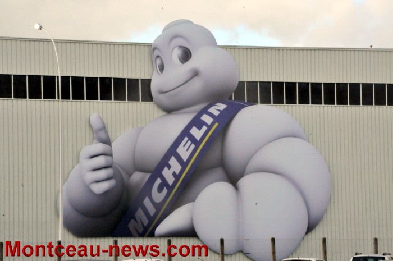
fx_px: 1832
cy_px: 130
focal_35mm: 168
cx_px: 196
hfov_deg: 12.2
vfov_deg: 8.2
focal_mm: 112
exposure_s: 1/250
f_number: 36
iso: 2800
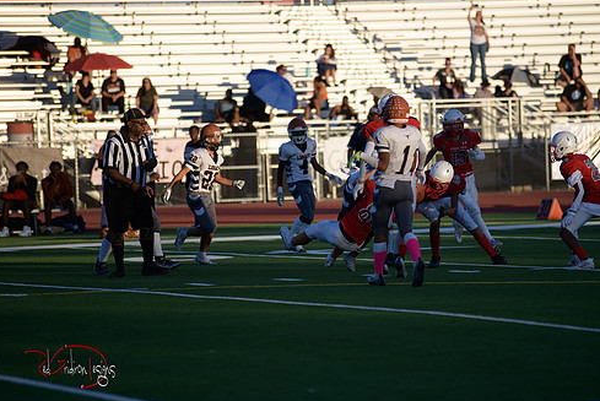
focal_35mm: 237
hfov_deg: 8.7
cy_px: 189
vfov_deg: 5.8
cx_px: 350
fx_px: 3953
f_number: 2.8
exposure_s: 1/5000
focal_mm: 200
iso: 360
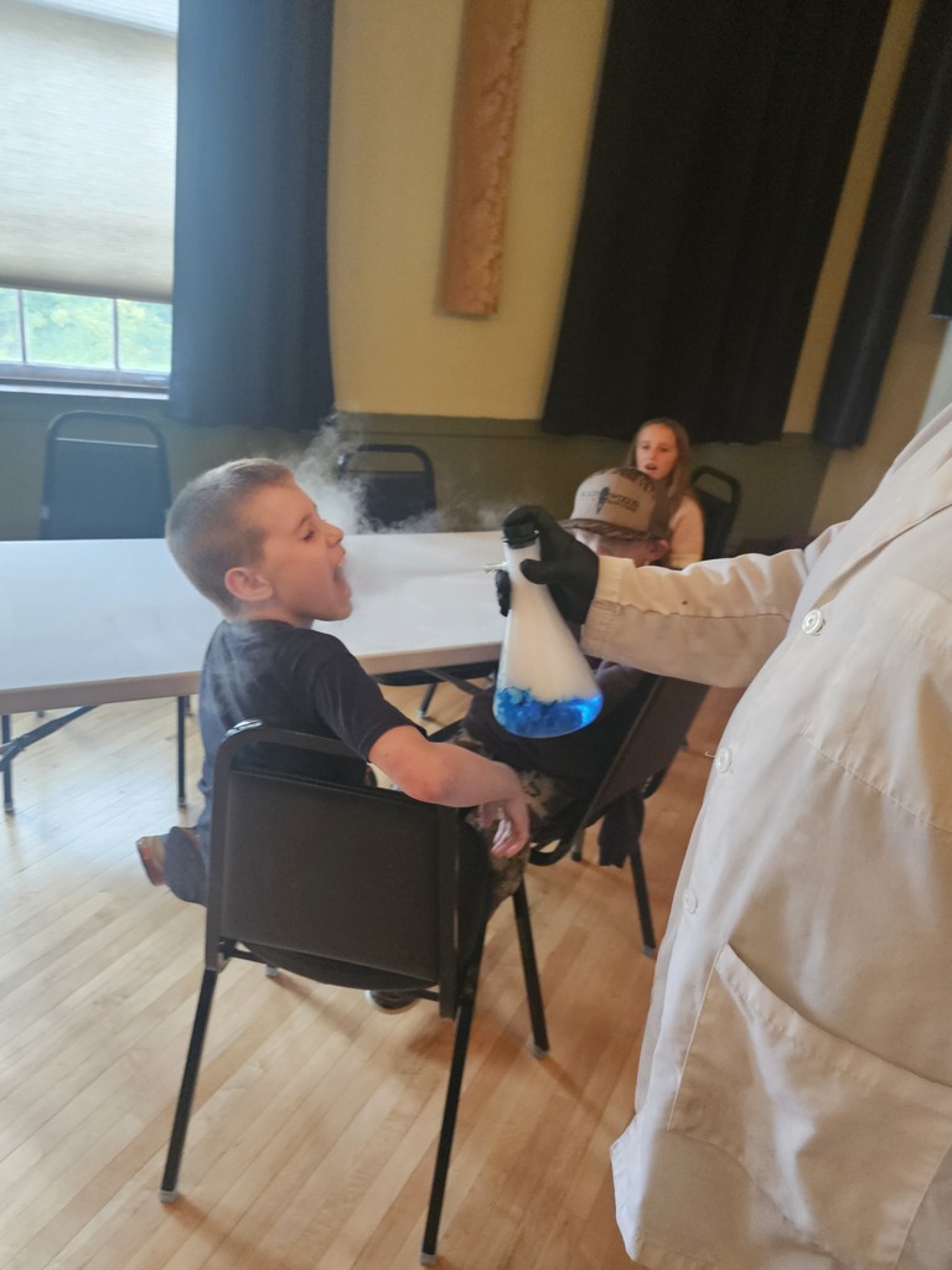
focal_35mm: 23
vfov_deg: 73.9
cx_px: 476
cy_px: 635
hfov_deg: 58.9
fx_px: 843
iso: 640
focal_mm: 6.3
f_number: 1.7
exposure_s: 1/120
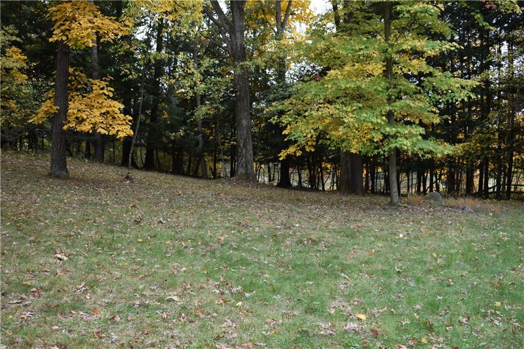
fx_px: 655
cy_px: 174
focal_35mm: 45
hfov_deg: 43.6
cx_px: 262
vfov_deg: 29.8
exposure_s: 1/125
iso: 400
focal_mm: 30
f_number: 5.6
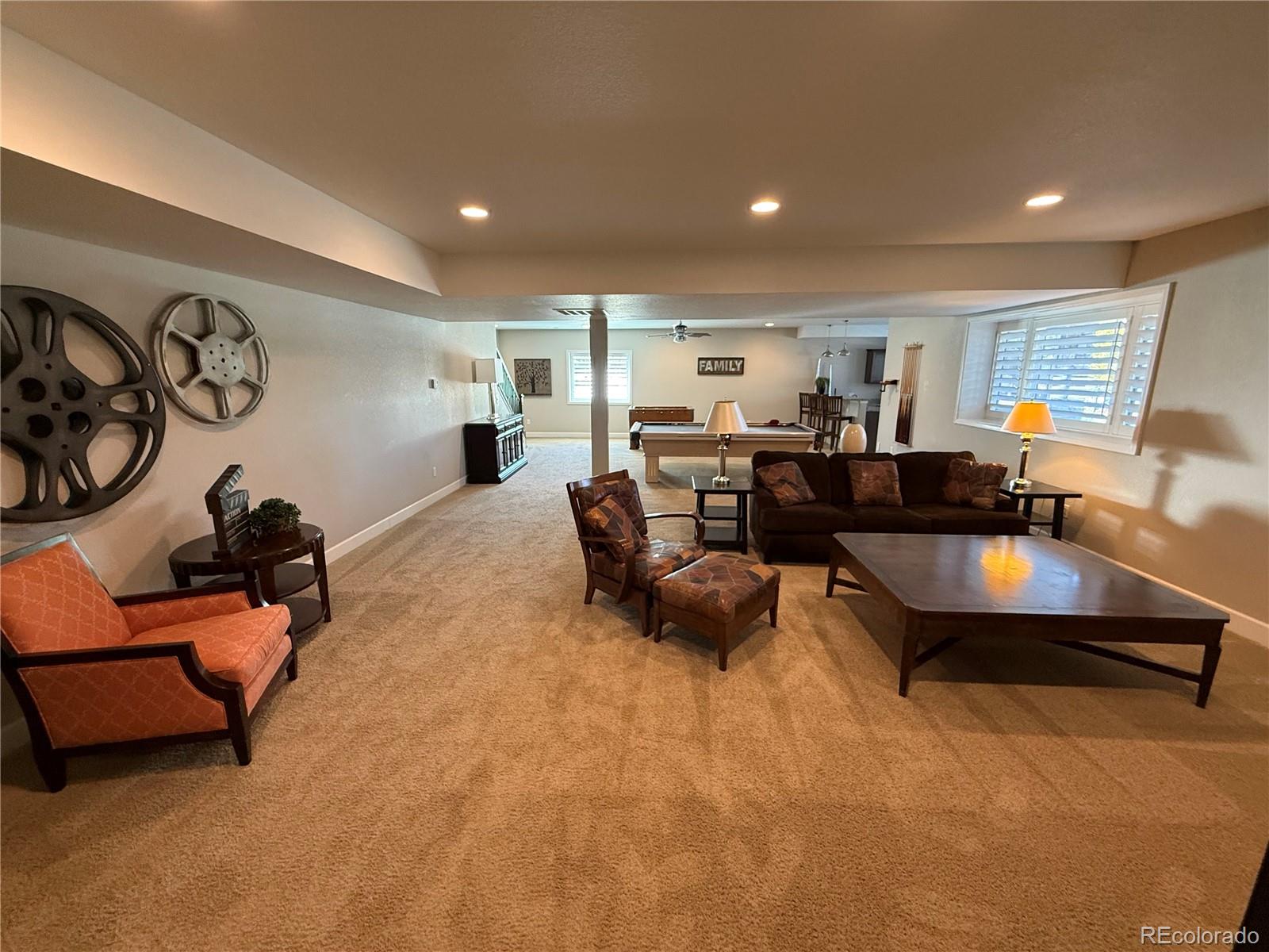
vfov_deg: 85.7
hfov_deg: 102.1
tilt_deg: -11.7
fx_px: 513
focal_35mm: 14
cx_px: 634
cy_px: 476
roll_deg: +0.7
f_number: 2.2
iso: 320
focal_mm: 2.22
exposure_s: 1/60
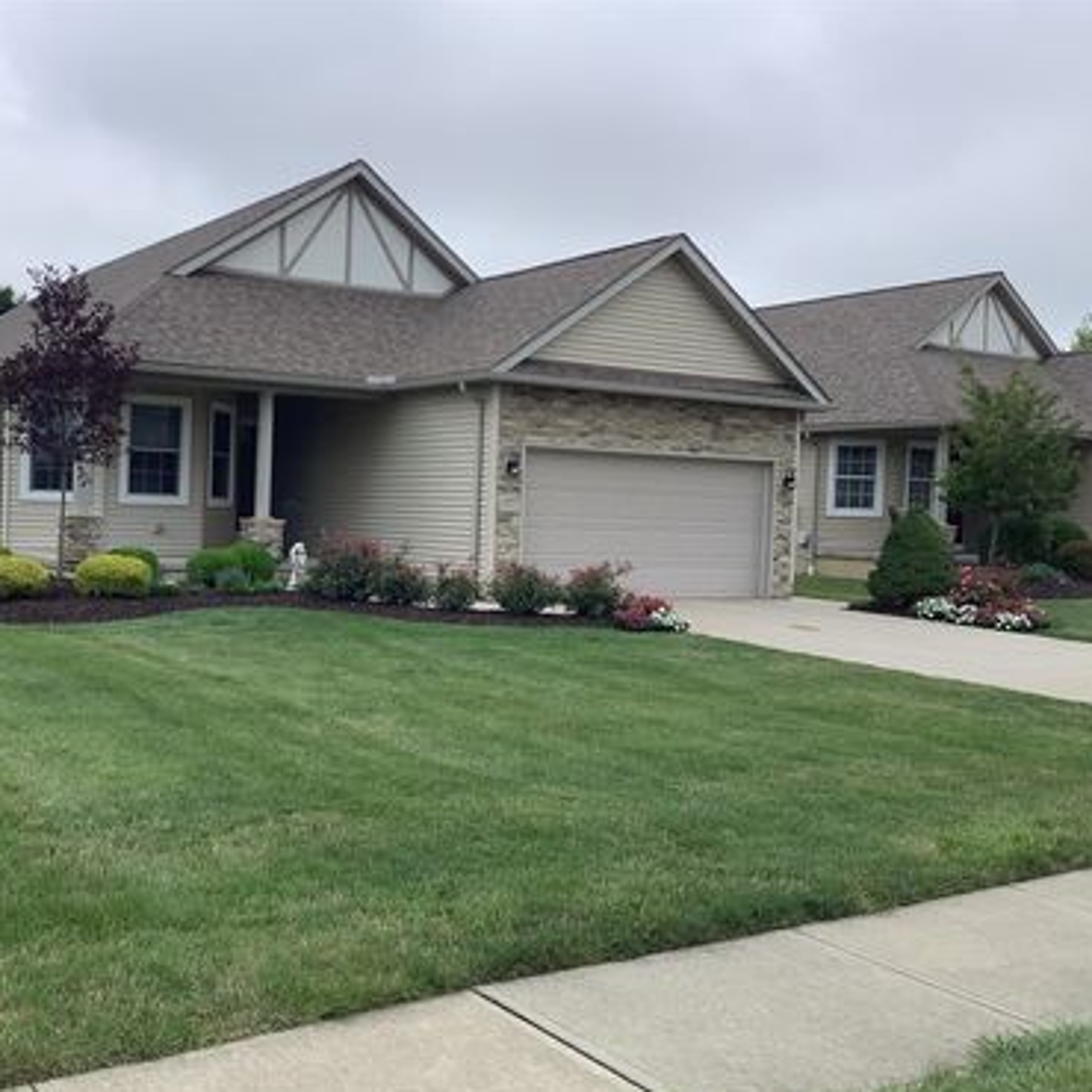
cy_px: 550
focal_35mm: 37
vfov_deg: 44.9
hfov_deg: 44.4
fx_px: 1321
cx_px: 378
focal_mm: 3.3
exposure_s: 1/702
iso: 25
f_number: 2.4
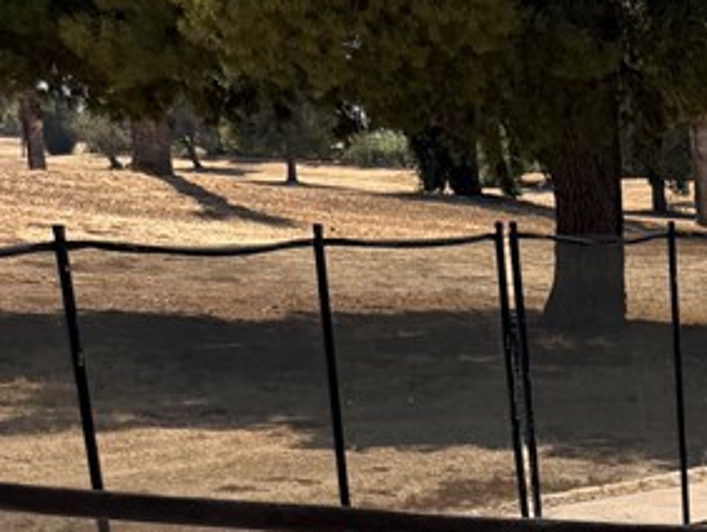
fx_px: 1778
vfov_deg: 15.4
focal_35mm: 87
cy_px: 851
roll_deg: -2.8
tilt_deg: -19.5
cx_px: 1126
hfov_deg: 19.1
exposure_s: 1/4405
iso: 80
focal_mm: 6.76
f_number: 1.78
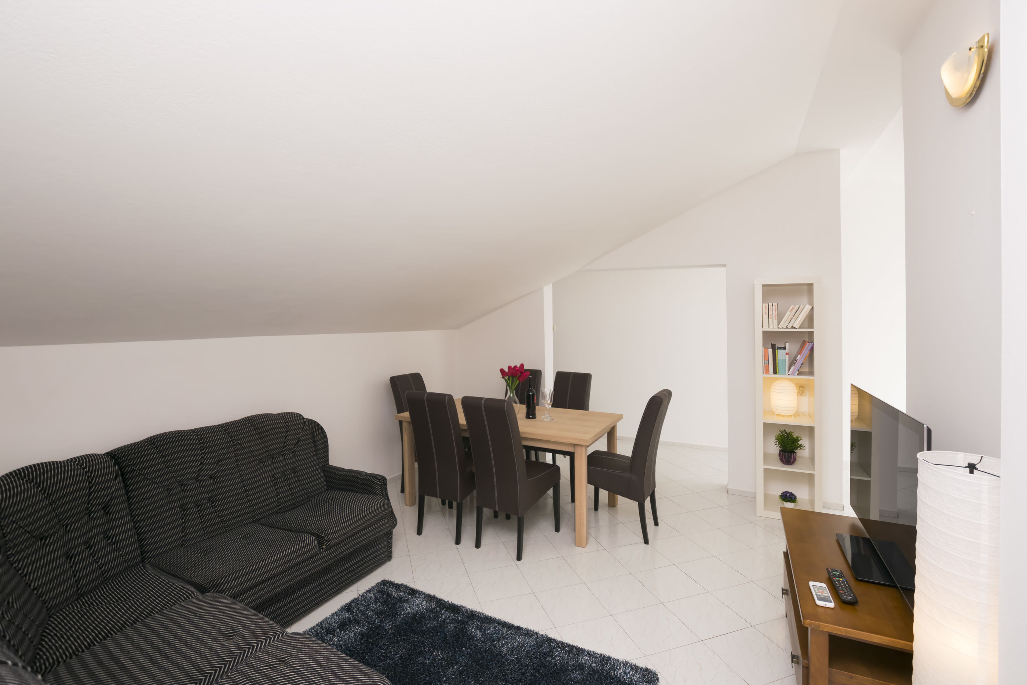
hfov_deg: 100.4
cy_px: 342
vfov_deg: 77.4
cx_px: 514
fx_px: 428
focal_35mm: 15
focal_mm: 10
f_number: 5.6
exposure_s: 1/160
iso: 200
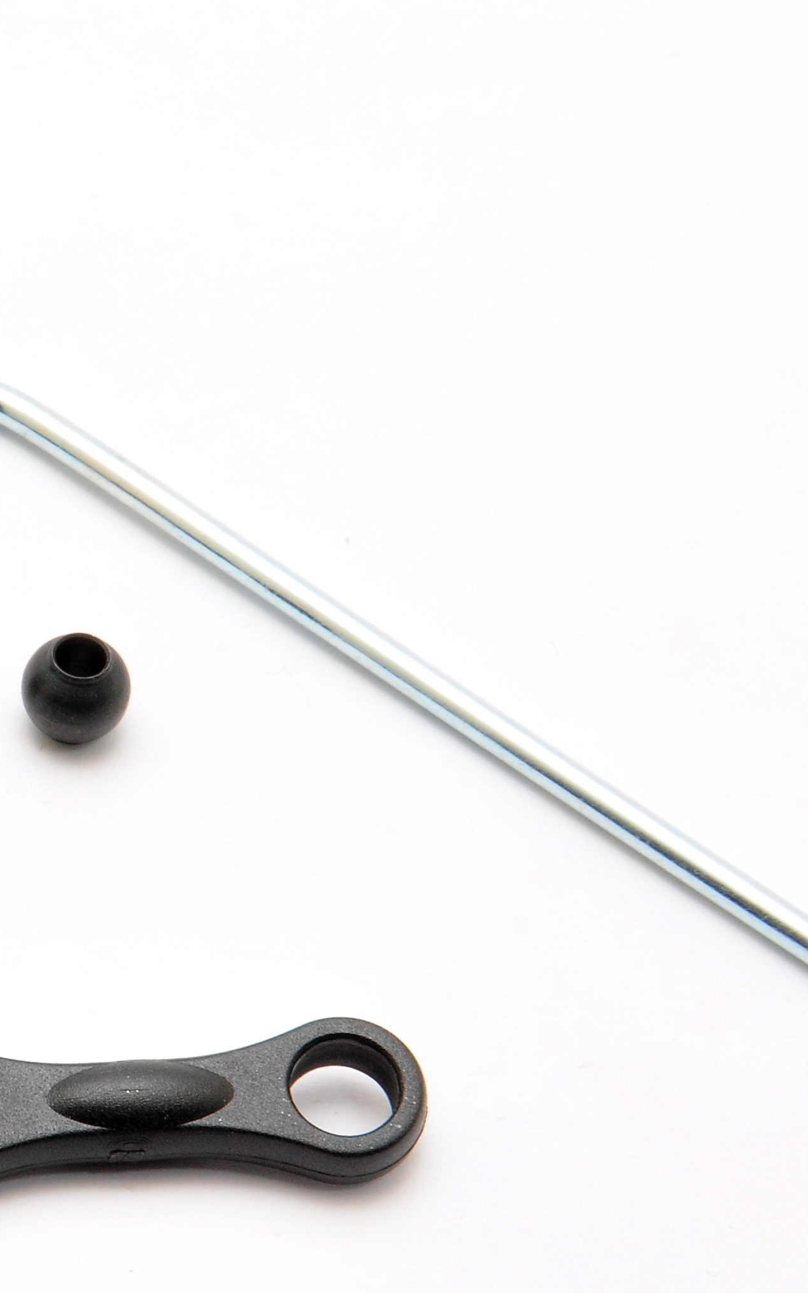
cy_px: 823
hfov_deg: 6.3
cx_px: -276
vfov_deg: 10.1
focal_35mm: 208
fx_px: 7334
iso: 400
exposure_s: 1/60
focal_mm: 65
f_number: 20
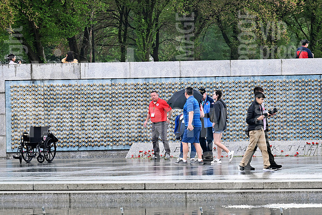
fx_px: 2684
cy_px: 108
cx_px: 161
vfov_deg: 4.6
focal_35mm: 300
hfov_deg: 6.9
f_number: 8
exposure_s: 1/250
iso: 1800
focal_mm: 200
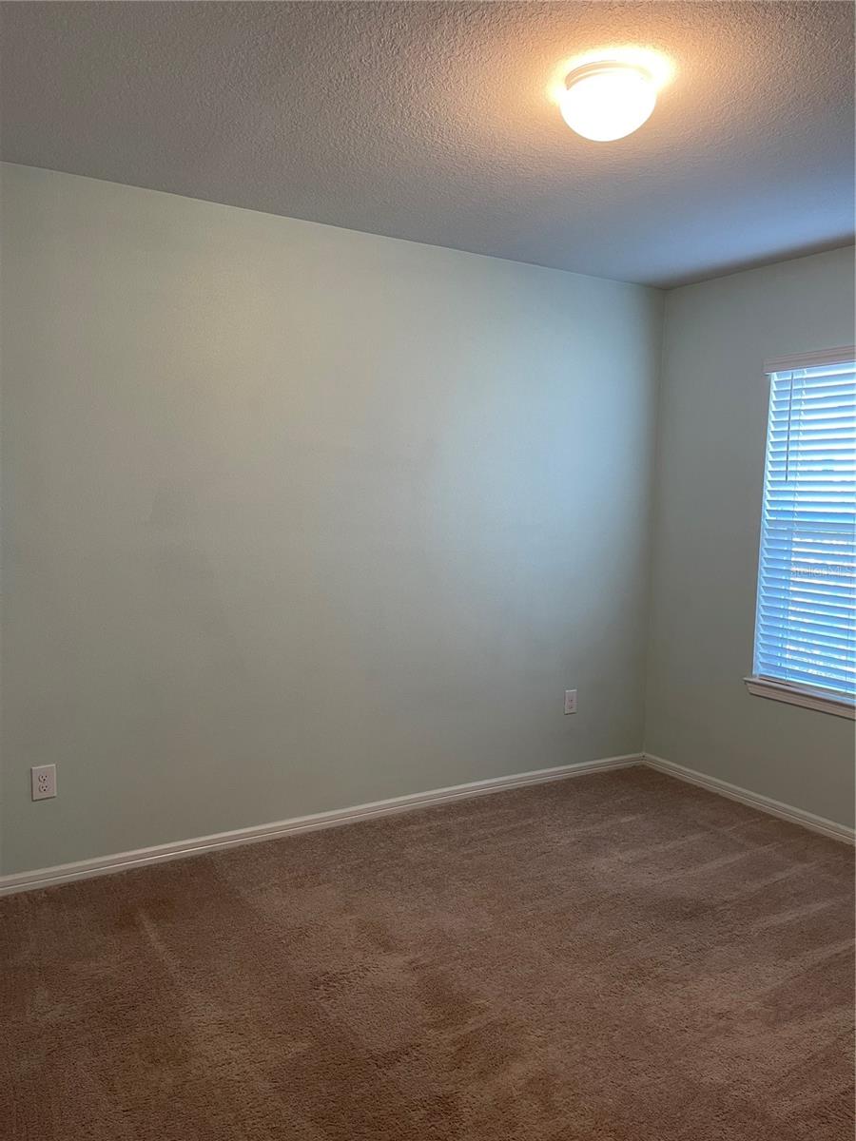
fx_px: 857
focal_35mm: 26
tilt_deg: -5.3
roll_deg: -2.3
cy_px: 570
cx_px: 428
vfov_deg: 67.3
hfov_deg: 53.1
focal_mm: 5.1
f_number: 1.6
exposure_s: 1/60
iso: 125
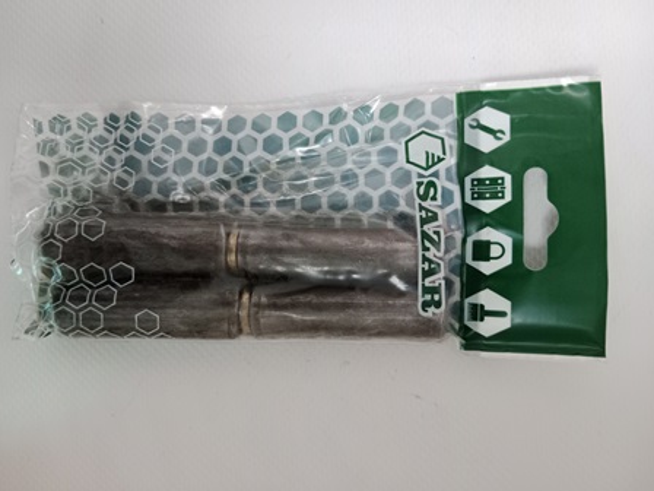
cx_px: 327
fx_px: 491
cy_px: 246
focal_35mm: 26
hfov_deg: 67.3
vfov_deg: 53.1
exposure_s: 1/33.3
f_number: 1.8
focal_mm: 3.96
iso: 1138
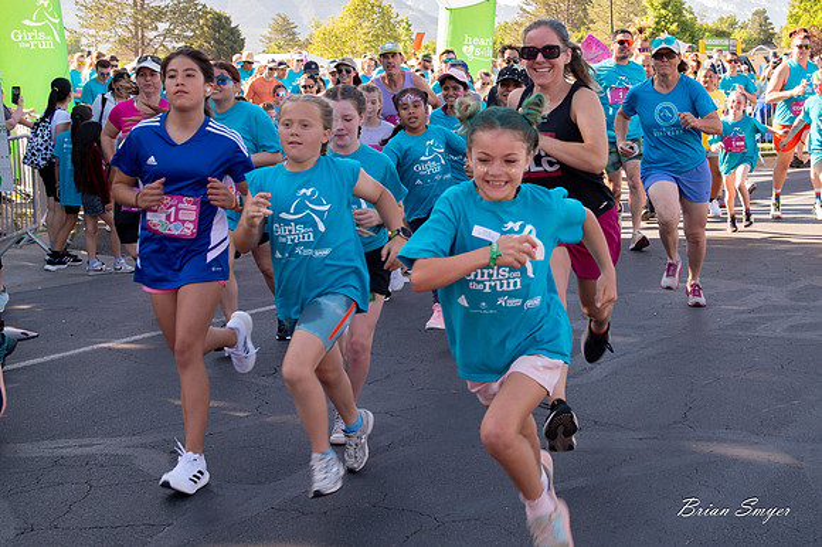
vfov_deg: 21.1
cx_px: 480
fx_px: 1470
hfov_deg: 31.2
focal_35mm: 64
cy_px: 234
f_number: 8
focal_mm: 48
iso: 800
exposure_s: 1/320
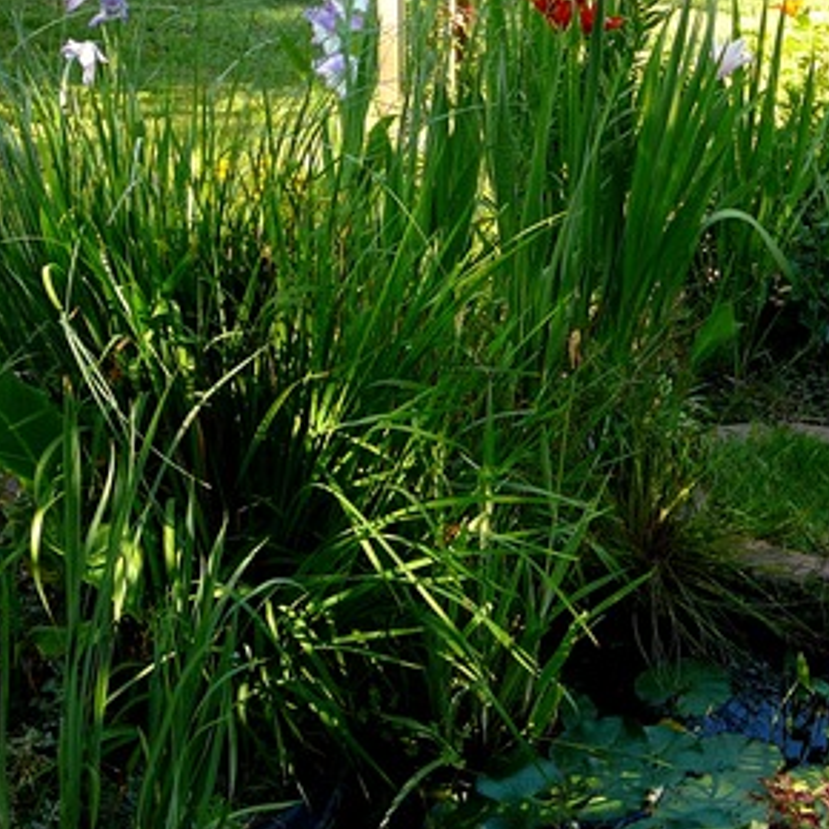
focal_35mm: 47
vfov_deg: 36.0
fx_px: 1273
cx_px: 609
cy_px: 386
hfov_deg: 35.4
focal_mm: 5.2
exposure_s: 1/160
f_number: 2.8
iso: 80
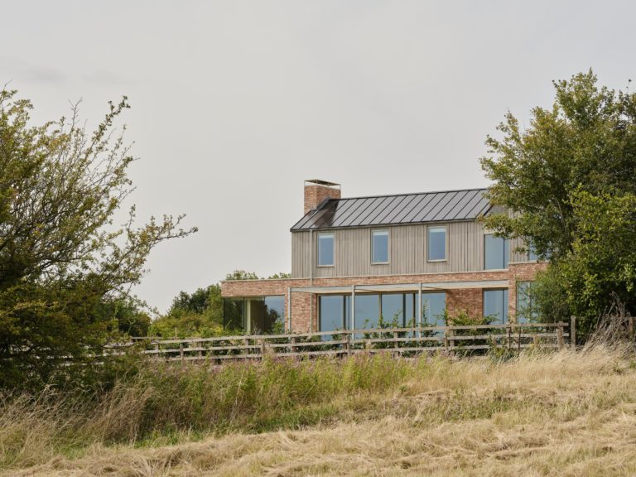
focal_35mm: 79
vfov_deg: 18.7
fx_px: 1451
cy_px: 238
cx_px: 318
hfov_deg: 24.7
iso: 200
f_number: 9
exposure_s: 1/200
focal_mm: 100
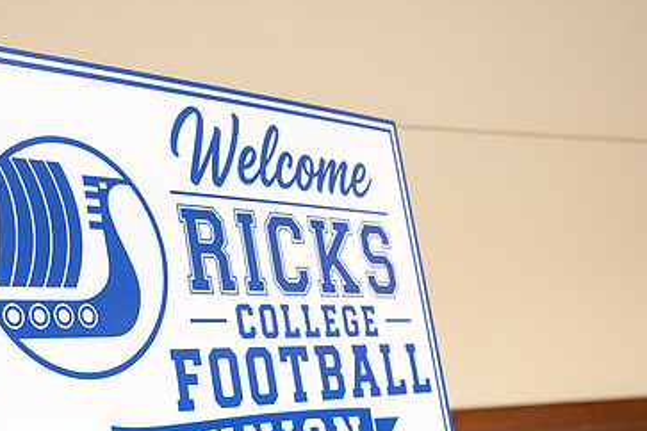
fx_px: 1150
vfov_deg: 21.1
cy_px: 321
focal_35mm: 64
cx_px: 210
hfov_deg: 31.2
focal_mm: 40
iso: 1250
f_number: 3.2
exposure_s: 1/250
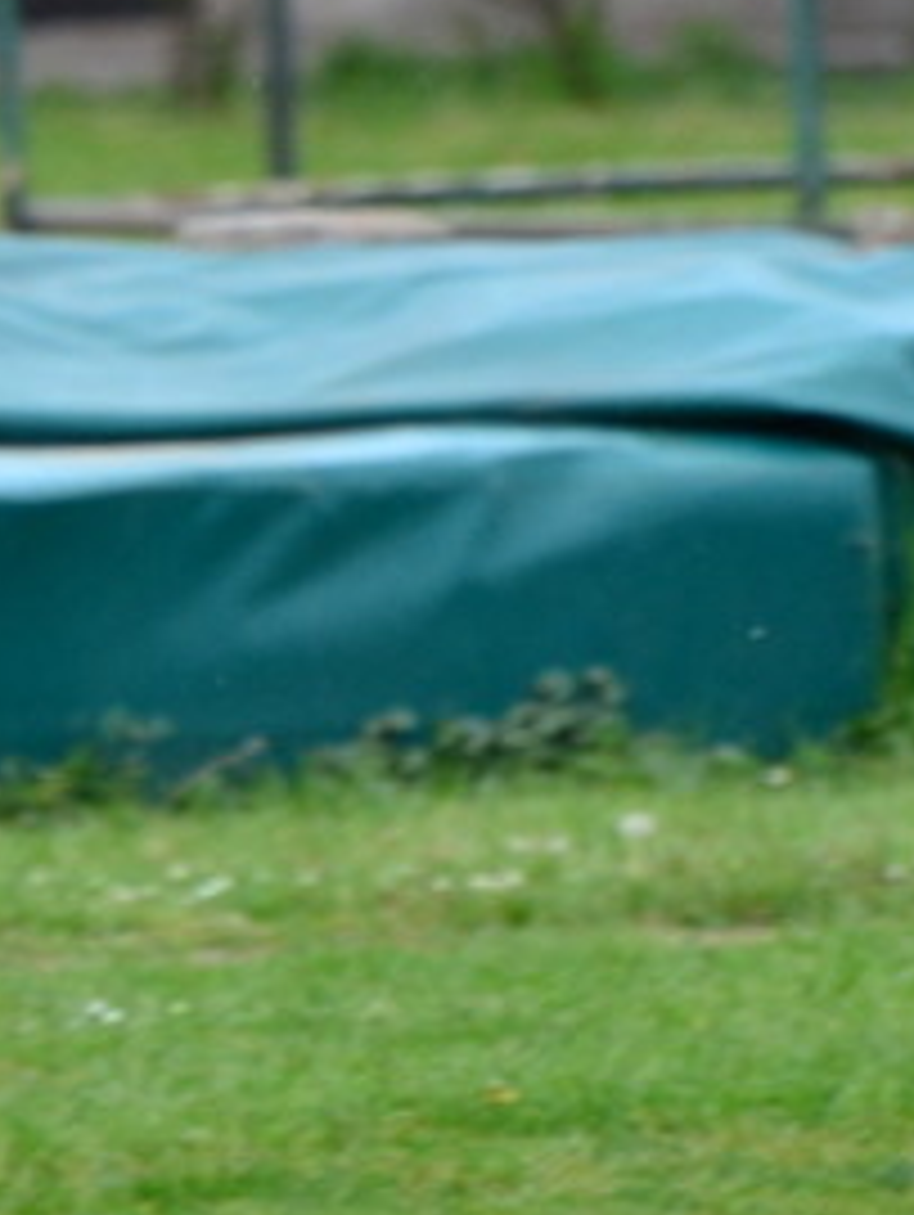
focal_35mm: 1406
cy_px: 673
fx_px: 49421
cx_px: -1369
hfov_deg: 1.1
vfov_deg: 1.4
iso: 500
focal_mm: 220
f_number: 5.6
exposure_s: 1/500
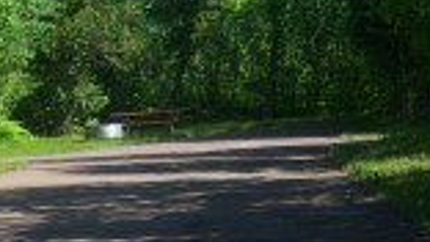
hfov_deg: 15.8
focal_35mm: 129
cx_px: -117
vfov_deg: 9.4
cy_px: 224
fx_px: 1472
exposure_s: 1/800
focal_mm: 7.5
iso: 80
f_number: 2.8
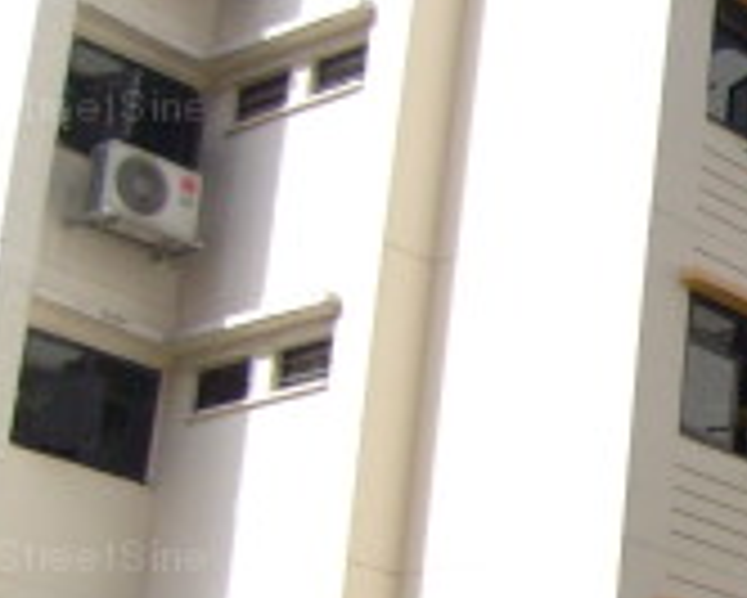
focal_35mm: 113
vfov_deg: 13.5
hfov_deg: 15.4
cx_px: 1184
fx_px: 2500
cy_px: 562
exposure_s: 1/180
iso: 80
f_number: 7.1
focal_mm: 5.8
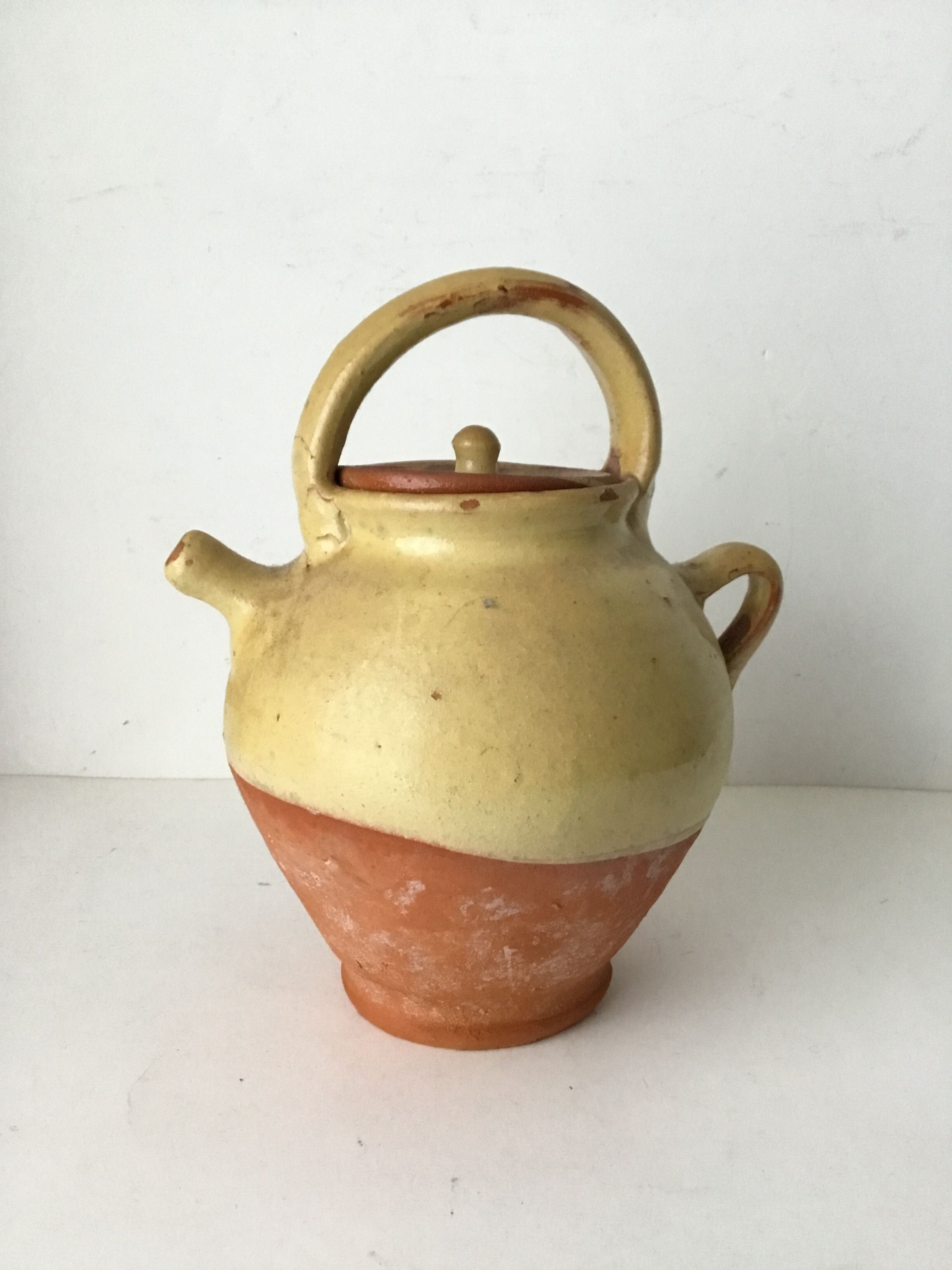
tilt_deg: -12.1
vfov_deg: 58.4
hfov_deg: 45.4
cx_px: 476
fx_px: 1137
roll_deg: +1.9
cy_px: 635
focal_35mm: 31
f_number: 2.4
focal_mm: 3.3
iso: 200
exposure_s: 1/25
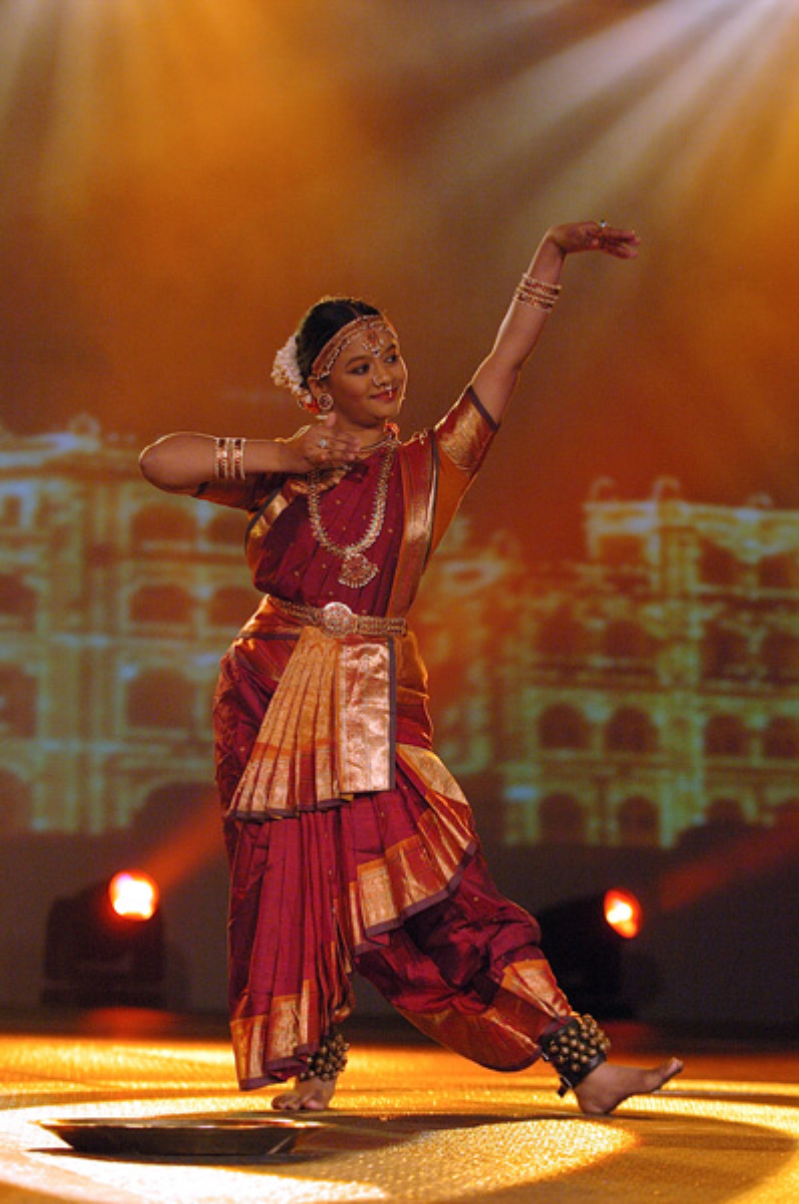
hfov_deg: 11.4
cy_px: 602
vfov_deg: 17.1
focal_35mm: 120
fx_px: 4009
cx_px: 400
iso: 800
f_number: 2.8
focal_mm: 80
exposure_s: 1/125
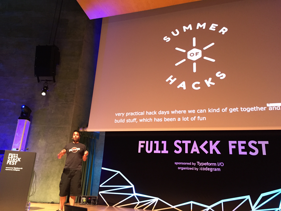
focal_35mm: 29
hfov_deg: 61.7
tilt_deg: +16.5
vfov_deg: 48.2
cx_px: 140
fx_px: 235
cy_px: 106
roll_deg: -4.1
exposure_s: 1/24
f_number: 2.2
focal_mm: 4.15
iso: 250
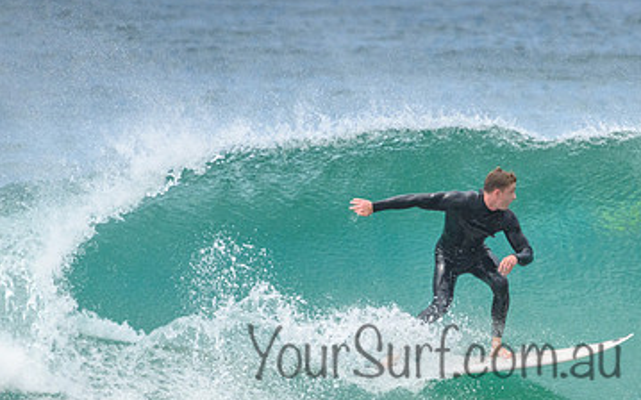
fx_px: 23014
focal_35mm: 1318
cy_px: 337
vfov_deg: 1.0
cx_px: 432
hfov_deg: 1.6
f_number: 11
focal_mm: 800
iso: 2200
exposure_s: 1/3200
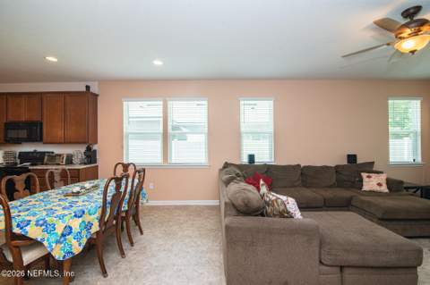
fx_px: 191
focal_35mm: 16
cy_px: 142
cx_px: 215
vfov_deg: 73.6
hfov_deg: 96.8
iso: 250
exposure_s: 1/40
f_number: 8
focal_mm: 16
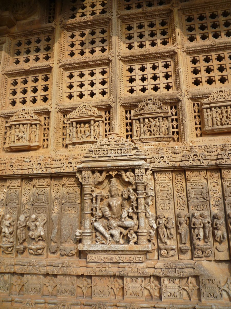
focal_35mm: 25
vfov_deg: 69.4
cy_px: 154
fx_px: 222
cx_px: 116
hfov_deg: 54.9
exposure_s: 1/640
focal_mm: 4.4
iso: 100
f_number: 4
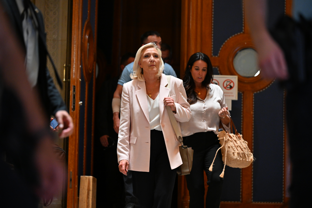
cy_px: 104
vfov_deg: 10.2
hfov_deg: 15.2
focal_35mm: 135
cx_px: 156
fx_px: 1170
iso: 2200
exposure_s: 1/200
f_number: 2.8
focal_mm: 135
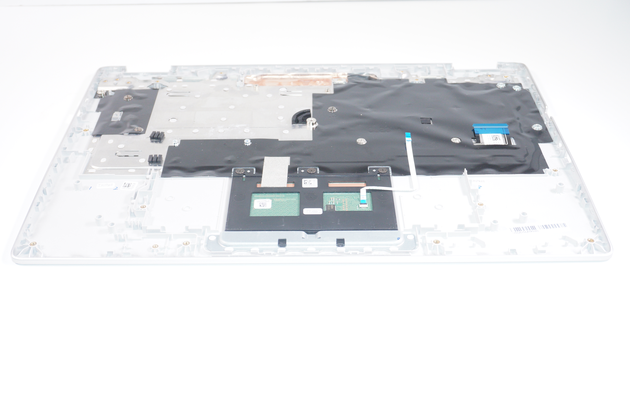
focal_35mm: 42
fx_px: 734
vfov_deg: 31.8
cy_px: 210
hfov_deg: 46.4
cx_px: 315
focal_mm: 28
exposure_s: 1/160
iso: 640
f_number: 5.6
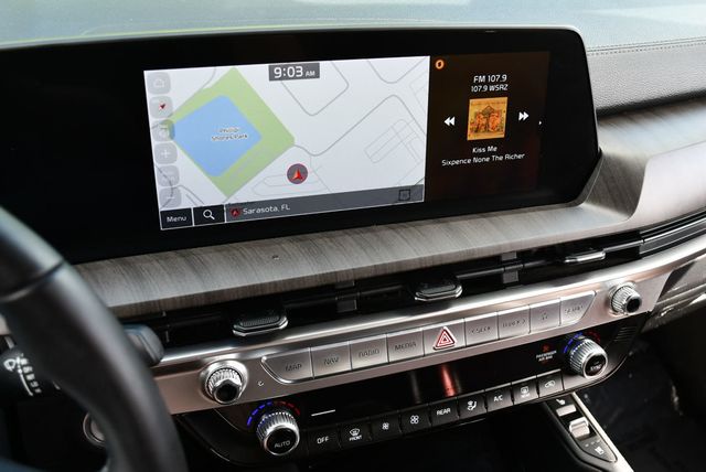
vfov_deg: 36.9
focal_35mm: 36
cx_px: 353
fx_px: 707
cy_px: 236
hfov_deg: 53.1
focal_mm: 18
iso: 400
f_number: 3.5
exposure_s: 1/250
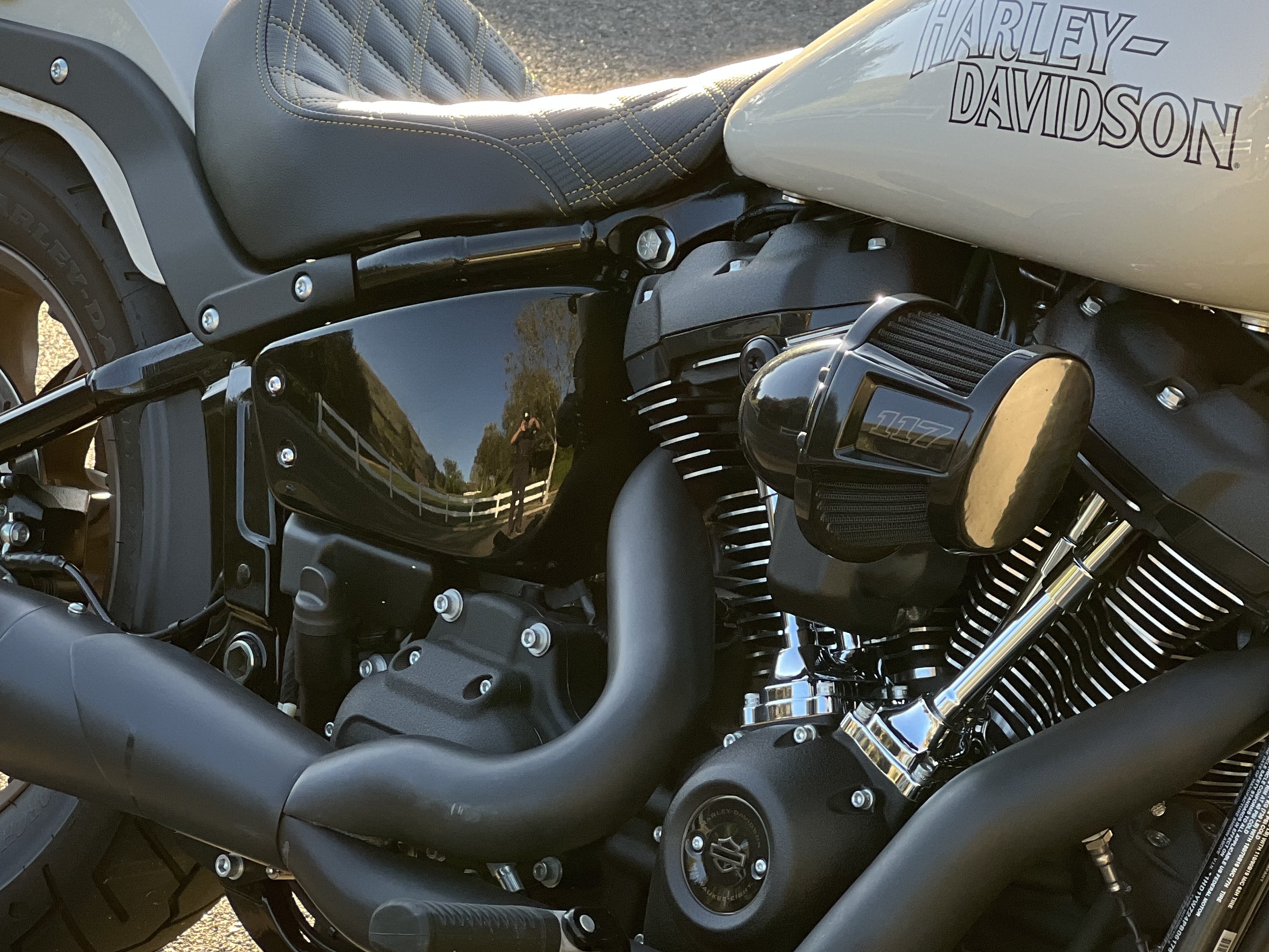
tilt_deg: -21.5
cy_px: 486
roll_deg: +2.3
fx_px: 4473
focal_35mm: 122
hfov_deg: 16.1
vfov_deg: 12.1
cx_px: 639
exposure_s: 1/121
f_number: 2.8
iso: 50
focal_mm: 9
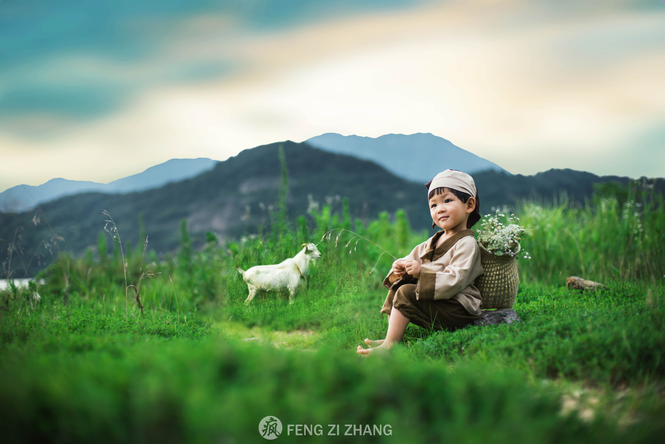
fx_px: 924
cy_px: 222
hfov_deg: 39.6
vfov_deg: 27.0
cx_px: 332
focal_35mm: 50
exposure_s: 1/500
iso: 250
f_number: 2.2
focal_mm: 50
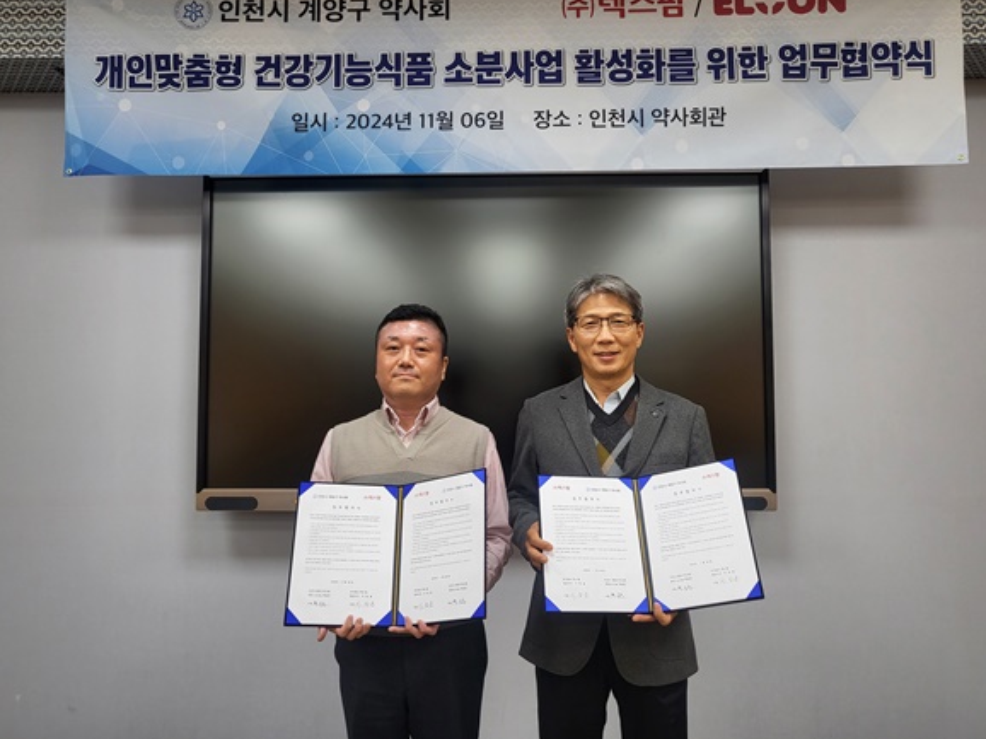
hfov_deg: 65.3
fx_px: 769
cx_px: 498
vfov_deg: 51.3
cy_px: 357
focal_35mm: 27
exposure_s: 1/120
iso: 125
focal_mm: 4.25
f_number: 1.8
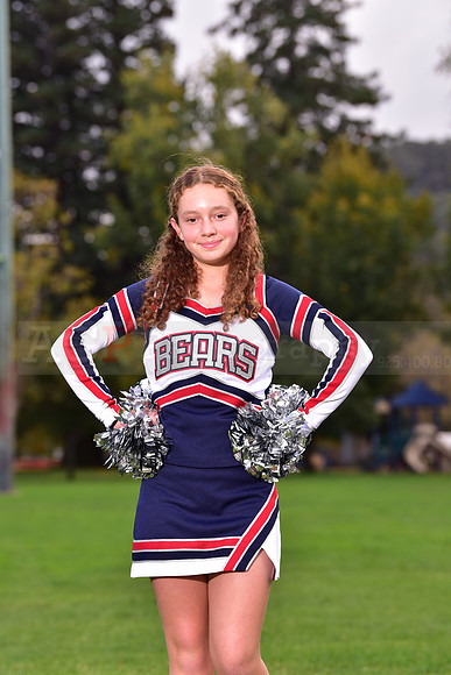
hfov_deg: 11.0
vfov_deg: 16.4
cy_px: 338
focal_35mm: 125
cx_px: 226
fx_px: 2347
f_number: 5
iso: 200
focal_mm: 125
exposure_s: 1/250
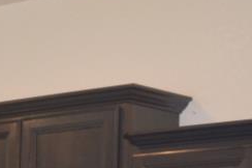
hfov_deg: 10.6
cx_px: -361
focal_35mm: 166
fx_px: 1160
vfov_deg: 7.7
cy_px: 404
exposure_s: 1/60
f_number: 4
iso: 400
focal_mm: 18
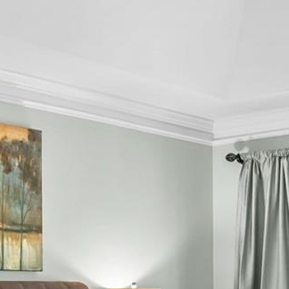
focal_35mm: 86
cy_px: 287
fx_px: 812
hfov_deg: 20.1
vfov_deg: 19.6
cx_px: 175
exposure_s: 1
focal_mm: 16
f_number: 8
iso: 100
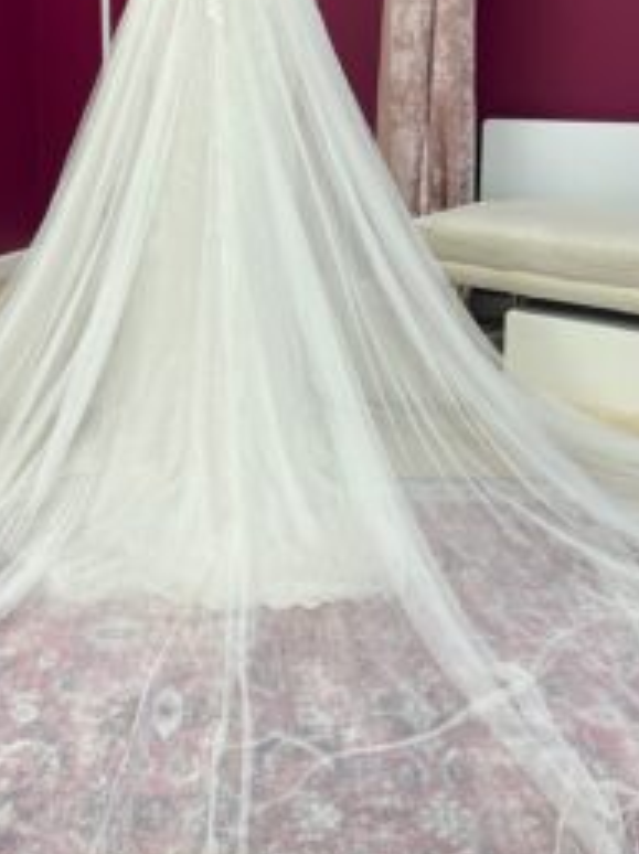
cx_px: 228
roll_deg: +0.9
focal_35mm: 43
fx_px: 1060
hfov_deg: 33.3
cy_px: 230
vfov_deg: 42.7
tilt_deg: -10.2
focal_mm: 5.1
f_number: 1.6
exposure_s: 1/100
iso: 100
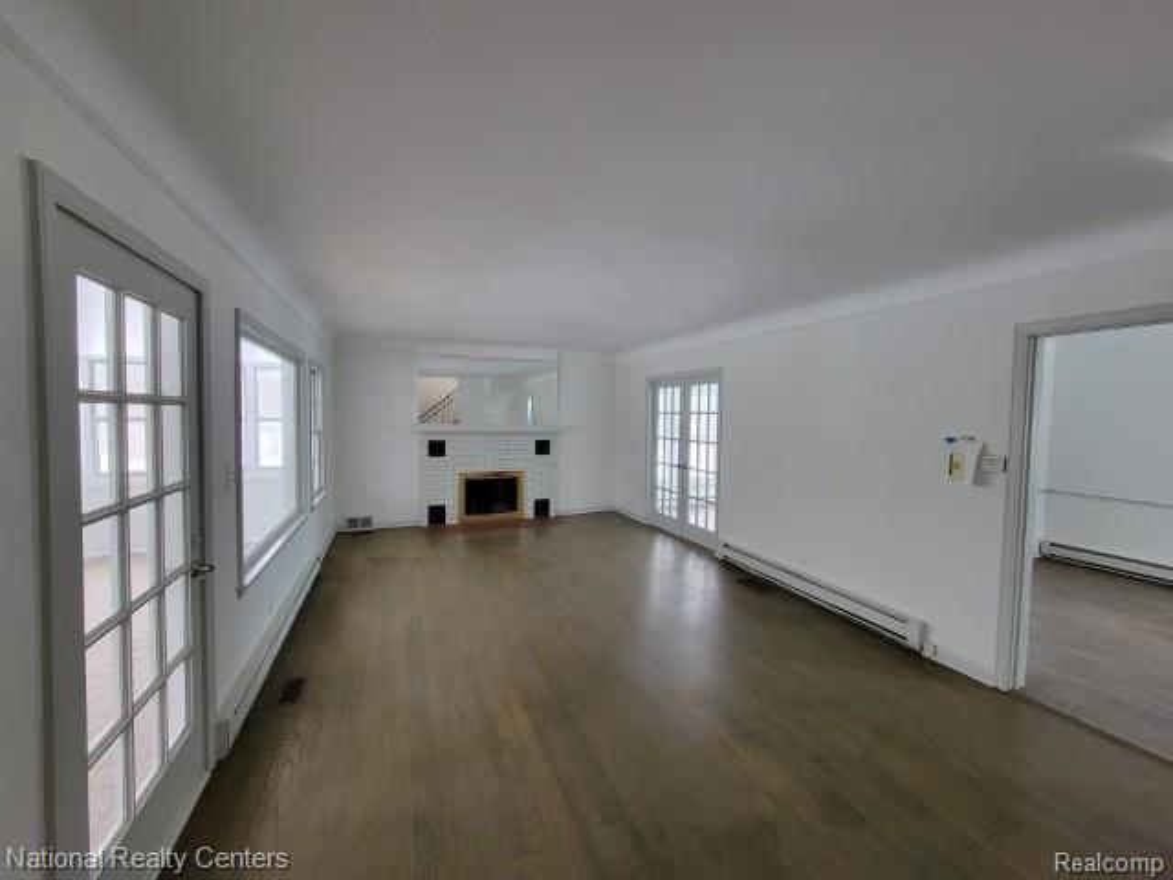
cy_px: 440
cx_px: 586
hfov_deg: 106.2
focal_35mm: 13
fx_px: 441
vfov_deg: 89.9
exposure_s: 1/60
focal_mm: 2.2
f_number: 2.2
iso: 400
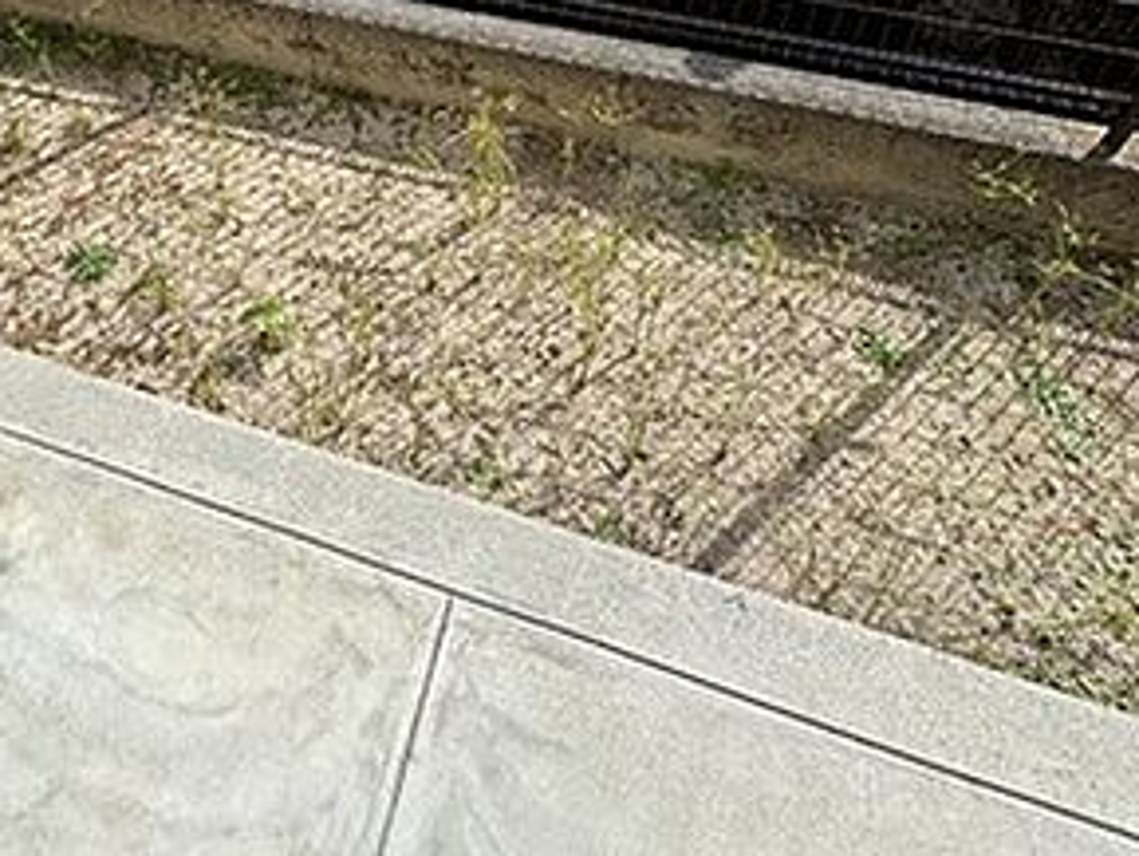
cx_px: 343
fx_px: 1020
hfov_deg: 56.5
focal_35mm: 31
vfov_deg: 42.2
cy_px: 107
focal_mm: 2.22
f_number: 2.2
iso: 50
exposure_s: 1/1449
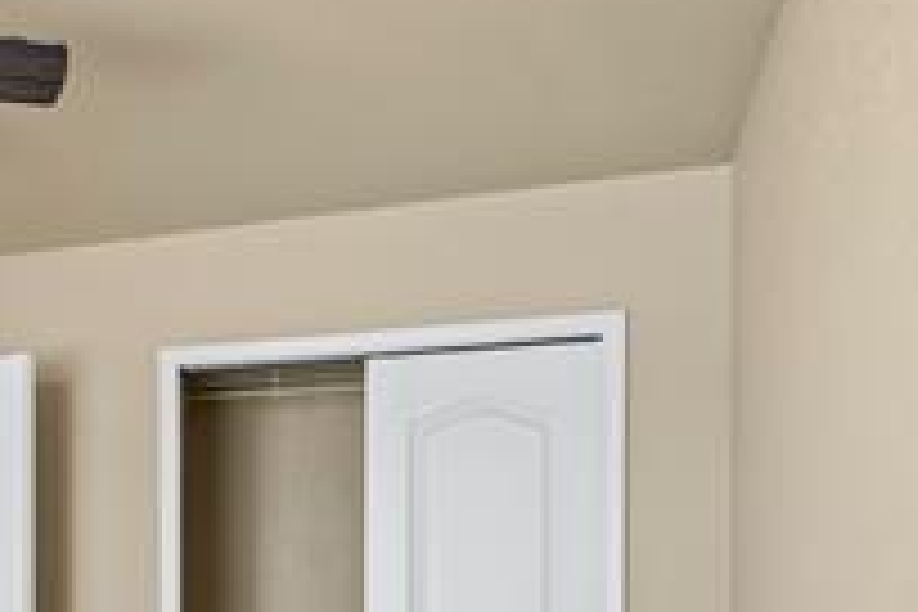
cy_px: 603
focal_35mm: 44
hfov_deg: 41.8
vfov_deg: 28.7
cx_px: 135
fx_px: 1122
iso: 500
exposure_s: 1/1.25
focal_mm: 14
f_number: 8
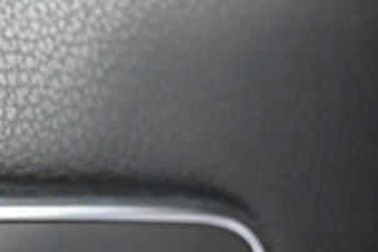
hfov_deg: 9.8
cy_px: 519
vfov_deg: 6.6
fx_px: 2128
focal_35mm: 203
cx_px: -202
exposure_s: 1/40
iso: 7200
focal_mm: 25
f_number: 4.2
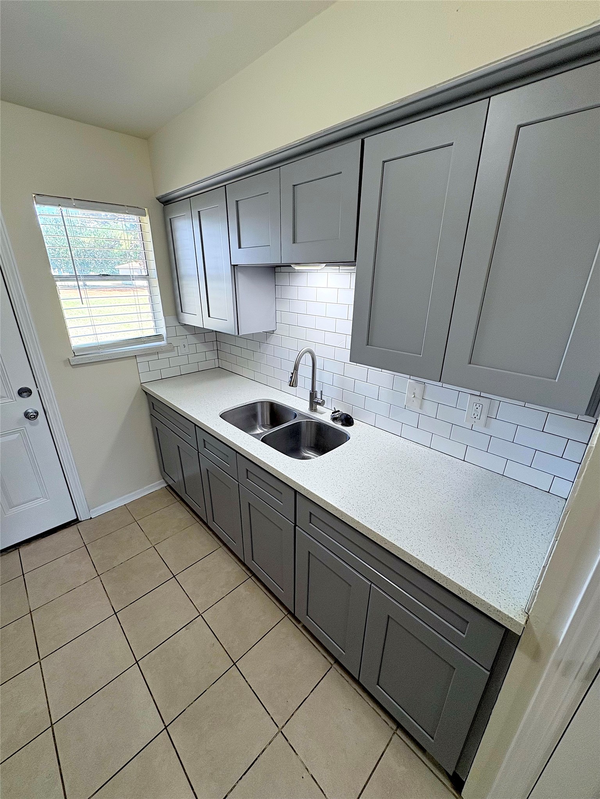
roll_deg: -0.4
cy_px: 400
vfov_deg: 102.1
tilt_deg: -20.2
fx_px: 324
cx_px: 300
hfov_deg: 85.7
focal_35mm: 14
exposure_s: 1/120
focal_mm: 2.22
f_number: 2.2
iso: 100
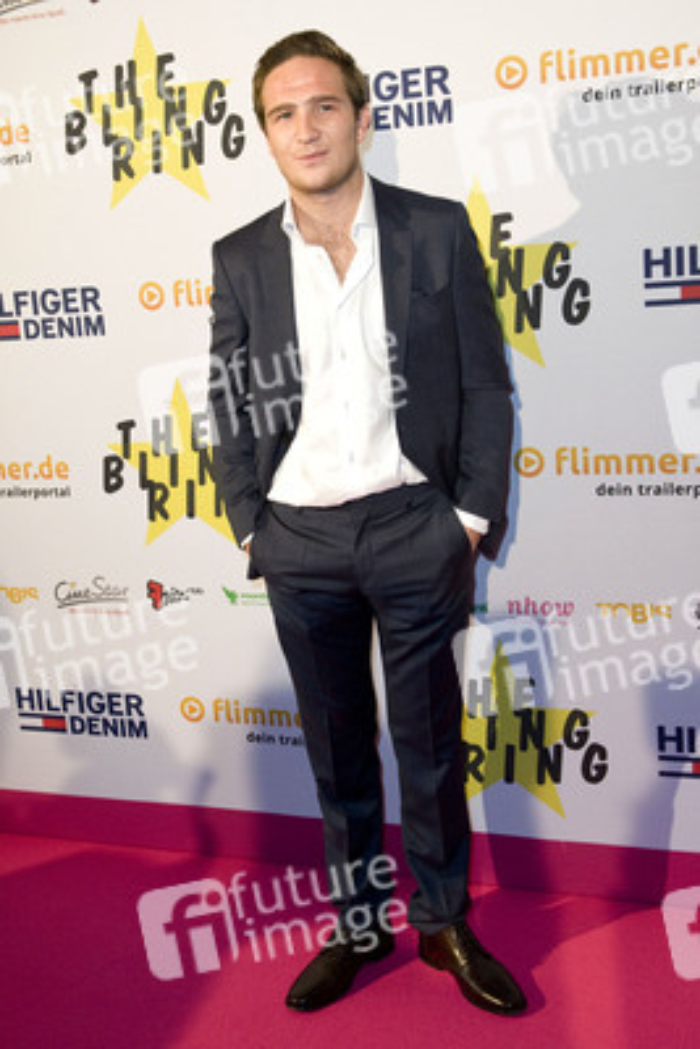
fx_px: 1049
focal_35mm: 36
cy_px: 524
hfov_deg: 36.9
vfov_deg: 53.1
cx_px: 350
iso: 1600
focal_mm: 36
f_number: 4.5
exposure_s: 1/200
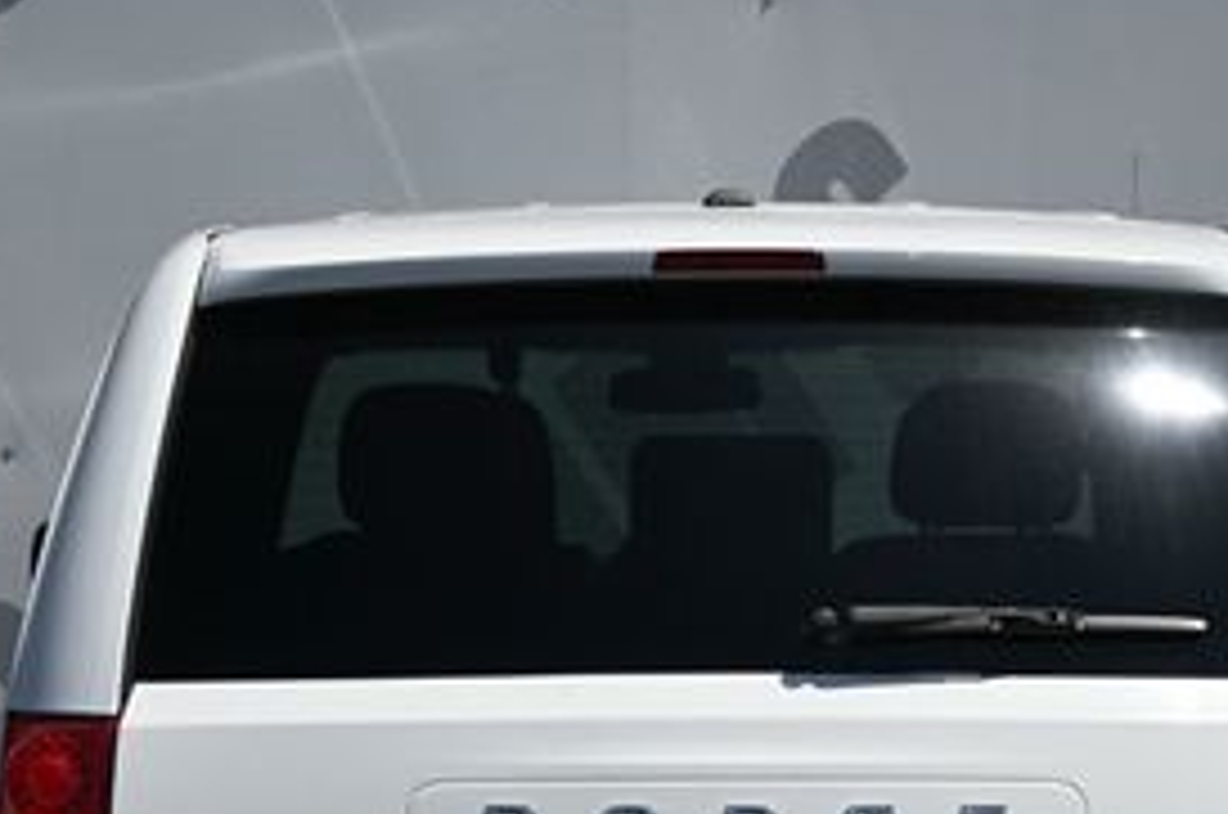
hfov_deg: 13.6
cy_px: 825
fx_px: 5148
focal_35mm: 151
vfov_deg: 9.0
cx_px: 729
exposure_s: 1/400
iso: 100
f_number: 7.1
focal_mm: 43
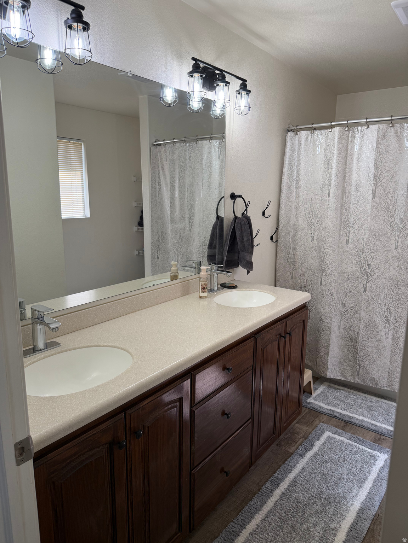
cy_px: 272
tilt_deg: -11.6
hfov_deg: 56.8
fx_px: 377
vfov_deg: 71.6
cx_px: 204
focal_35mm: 24
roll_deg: +0.1
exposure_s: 1/198
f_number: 1.78
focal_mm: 6.76
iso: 80
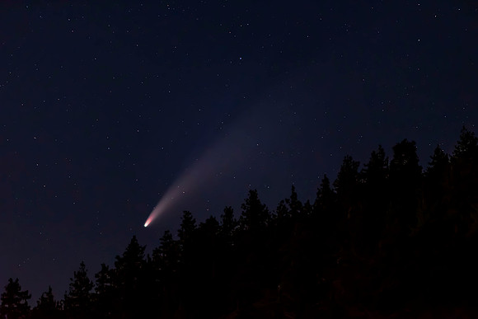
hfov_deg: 10.0
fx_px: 2730
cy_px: 159
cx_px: 243
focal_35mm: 206
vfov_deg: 6.7
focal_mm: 200
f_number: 4
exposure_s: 2
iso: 3200
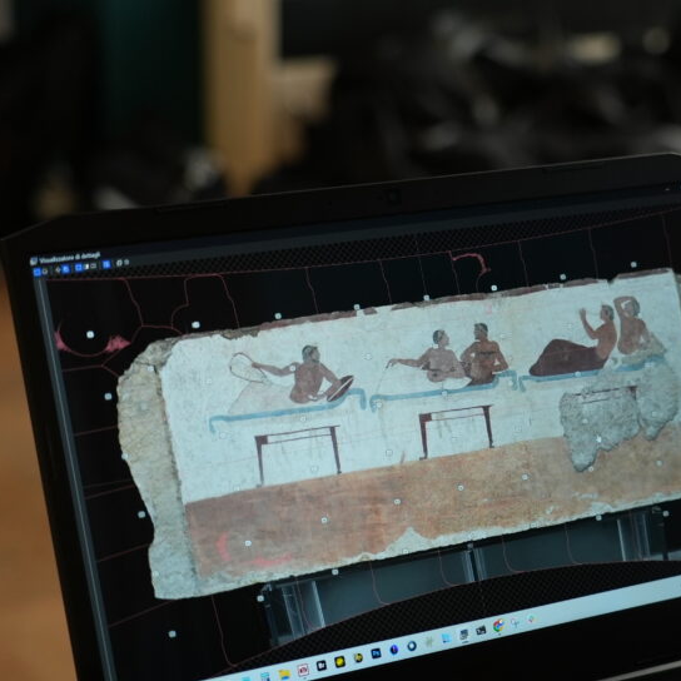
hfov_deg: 18.0
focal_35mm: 96
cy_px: 418
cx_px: 492
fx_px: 2137
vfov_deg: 18.1
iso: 2000
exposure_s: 1/160
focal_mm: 60
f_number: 4
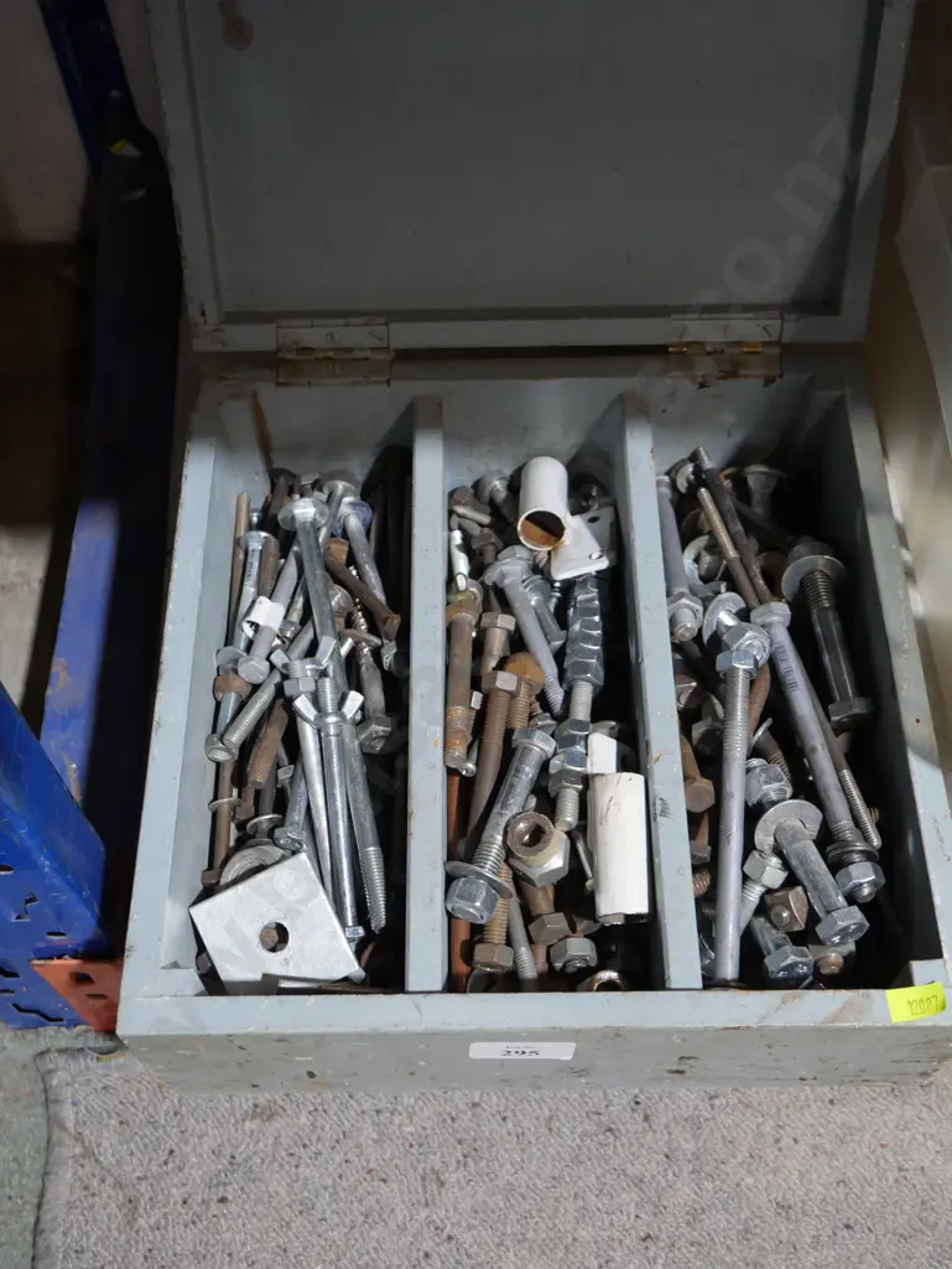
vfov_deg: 46.8
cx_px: 476
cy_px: 634
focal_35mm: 40
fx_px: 1466
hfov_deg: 36.0
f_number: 4.4
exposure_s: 1/60
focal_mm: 20
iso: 800
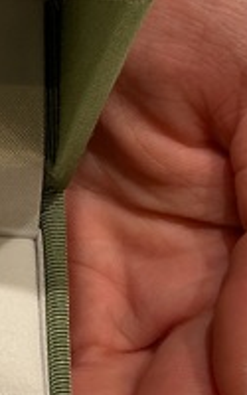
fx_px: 991
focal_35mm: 92
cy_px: 442
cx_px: -152
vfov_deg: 21.3
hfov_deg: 13.2
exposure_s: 1/140
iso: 20
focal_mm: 3
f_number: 1.8
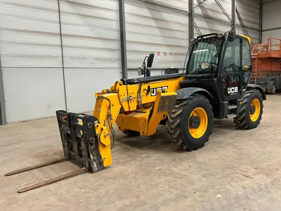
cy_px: 106
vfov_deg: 48.2
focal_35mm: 29
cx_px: 140
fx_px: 235
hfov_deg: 61.7
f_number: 1.8
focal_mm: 3
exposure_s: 1/60
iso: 160
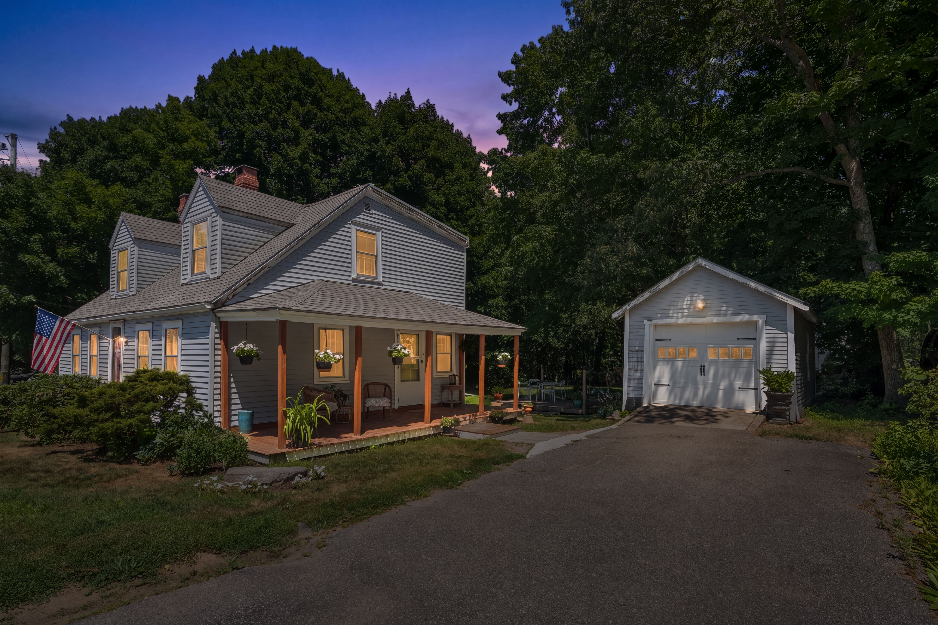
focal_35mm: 18
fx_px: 469
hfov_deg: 90.0
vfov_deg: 67.4
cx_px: 469
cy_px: 312
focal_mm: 18
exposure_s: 1/640
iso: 1000
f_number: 8
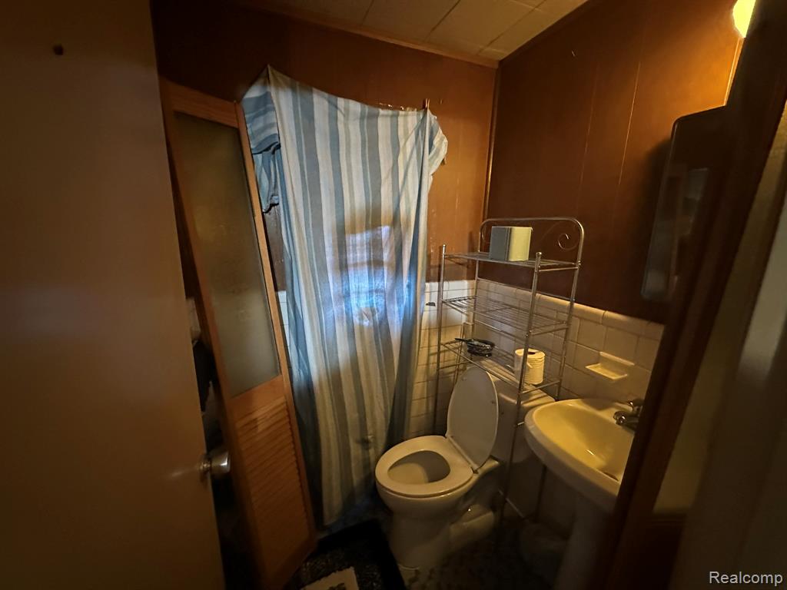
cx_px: 394
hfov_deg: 102.1
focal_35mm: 14
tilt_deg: -12.5
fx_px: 318
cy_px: 295
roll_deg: -2.1
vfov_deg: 85.7
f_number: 2.2
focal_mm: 2.22
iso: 1250
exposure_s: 1/30
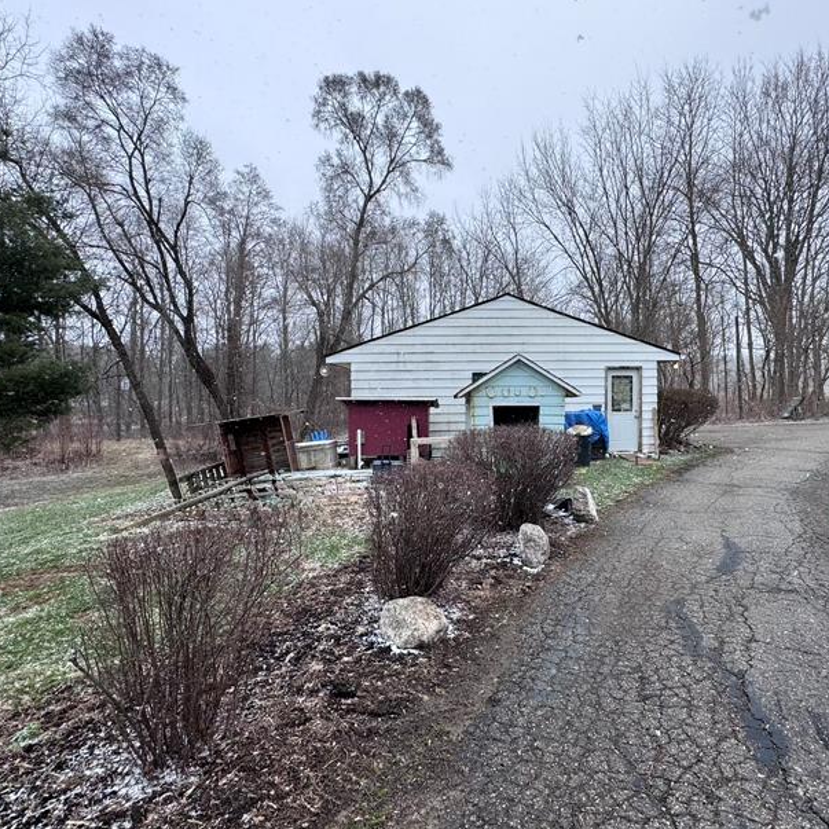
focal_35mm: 21
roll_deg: +0.0
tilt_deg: -4.2
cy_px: 415
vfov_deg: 72.1
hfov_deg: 71.8
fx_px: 569
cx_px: 467
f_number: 2.2
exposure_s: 1/868
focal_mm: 2.22
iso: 40
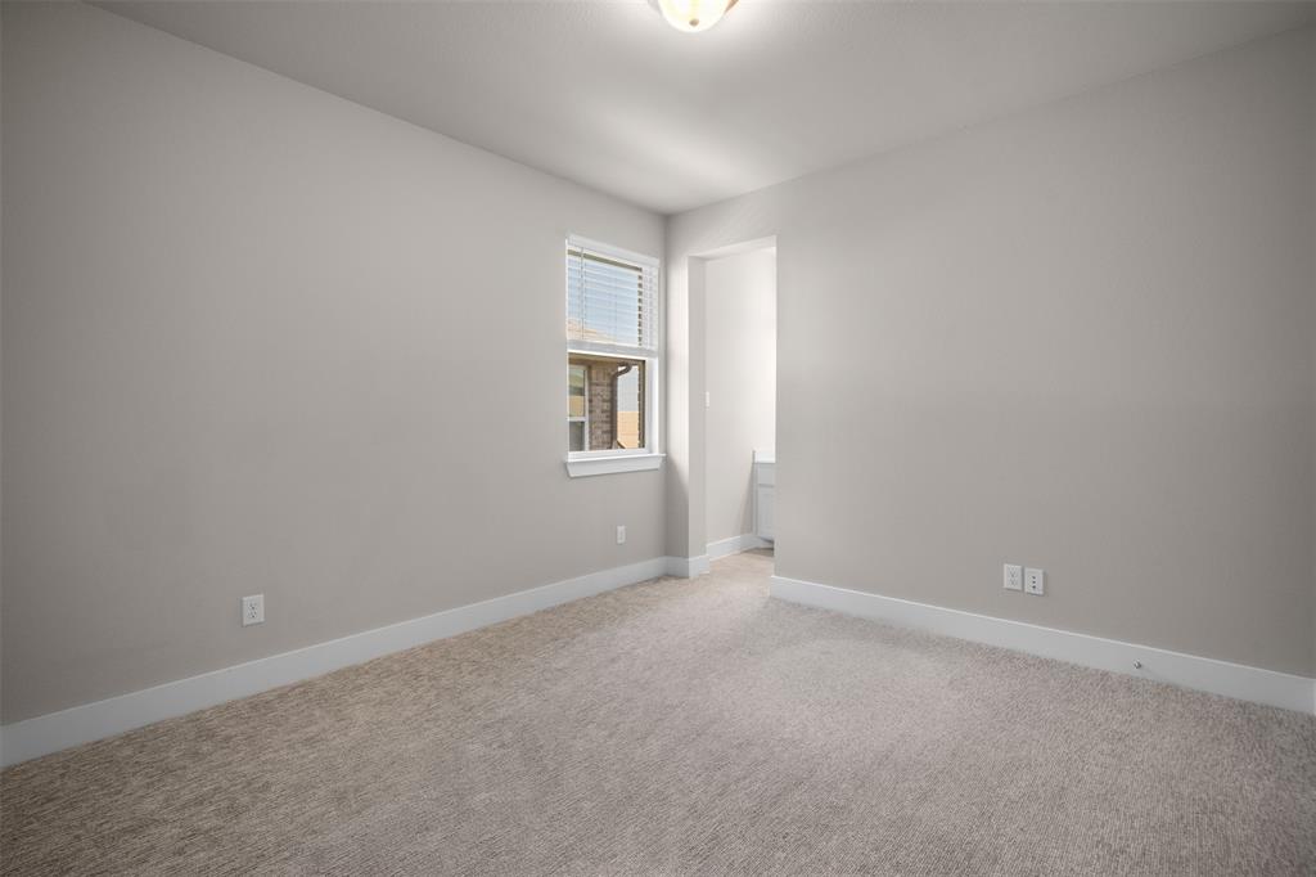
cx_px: 658
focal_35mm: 16
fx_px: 585
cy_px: 438
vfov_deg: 73.7
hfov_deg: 96.8
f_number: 7.1
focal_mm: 16
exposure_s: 1/4
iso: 800
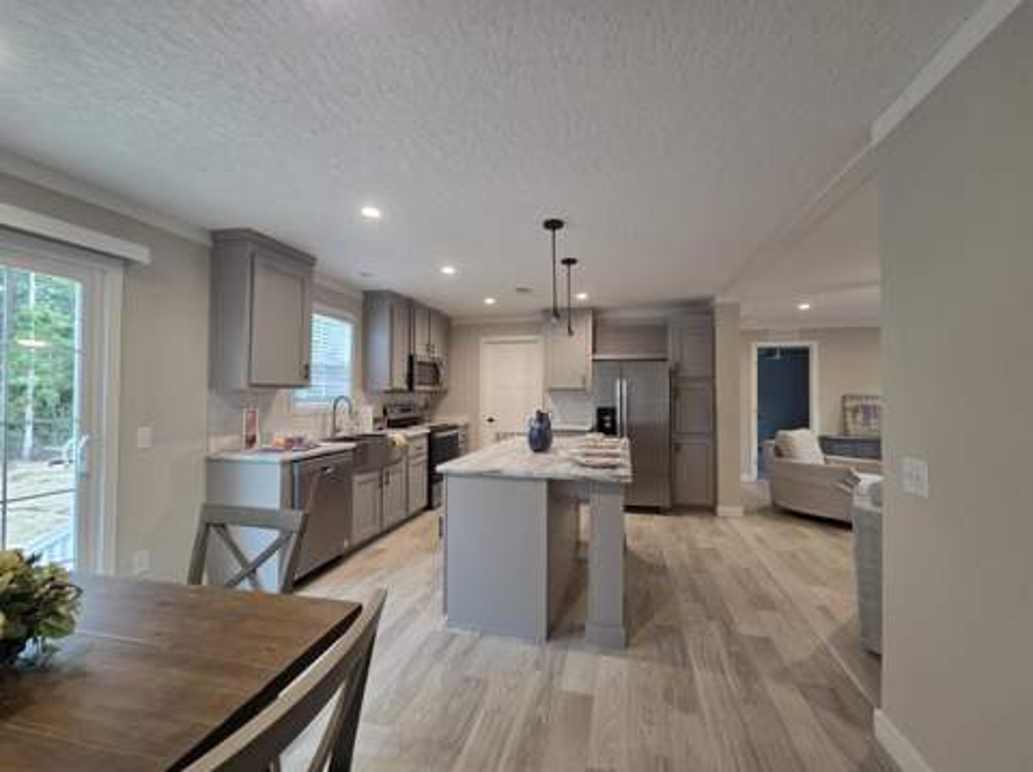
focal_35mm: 13
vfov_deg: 89.8
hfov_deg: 106.2
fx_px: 388
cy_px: 386
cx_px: 516
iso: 200
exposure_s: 1/60
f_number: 2.2
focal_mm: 2.2
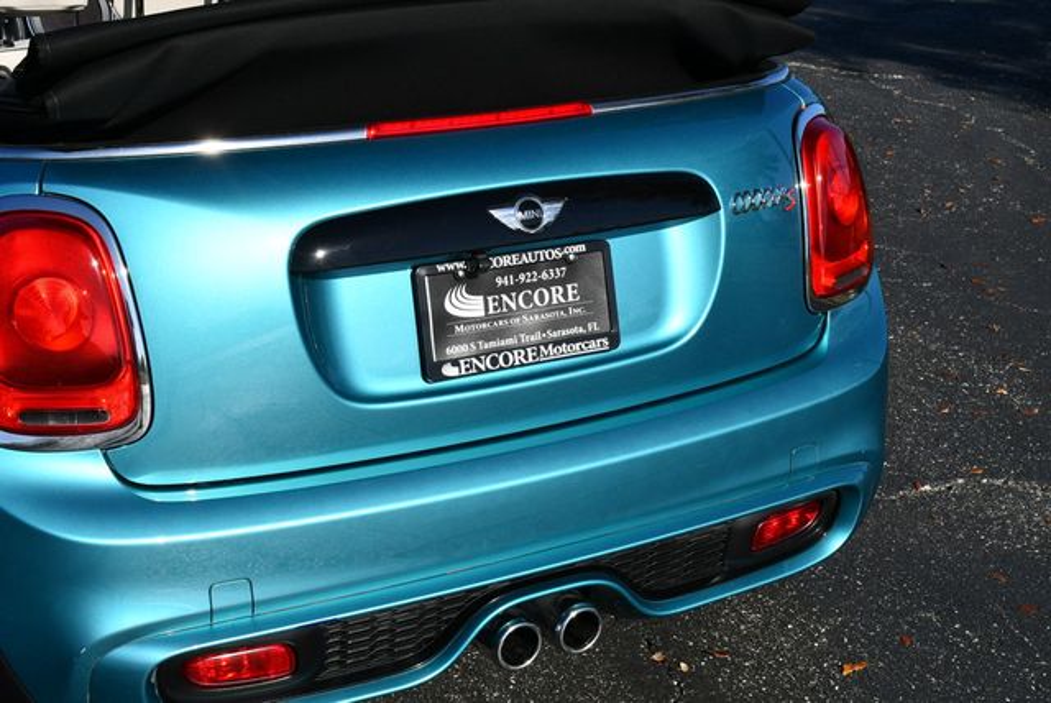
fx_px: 1753
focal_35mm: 60
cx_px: 526
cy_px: 352
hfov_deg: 33.4
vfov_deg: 22.7
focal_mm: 30
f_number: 9
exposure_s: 1/320
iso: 100
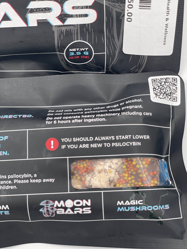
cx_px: 94
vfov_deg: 36.8
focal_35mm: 52
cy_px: 124
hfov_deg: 28.0
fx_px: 375
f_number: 2
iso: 25
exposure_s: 1/131
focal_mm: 6
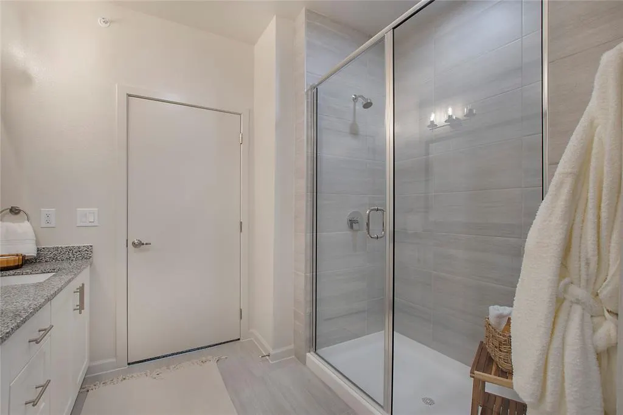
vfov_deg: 77.3
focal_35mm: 15
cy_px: 208
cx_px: 312
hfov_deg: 100.4
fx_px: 259
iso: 100
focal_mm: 10
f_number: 5.6
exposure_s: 1/40
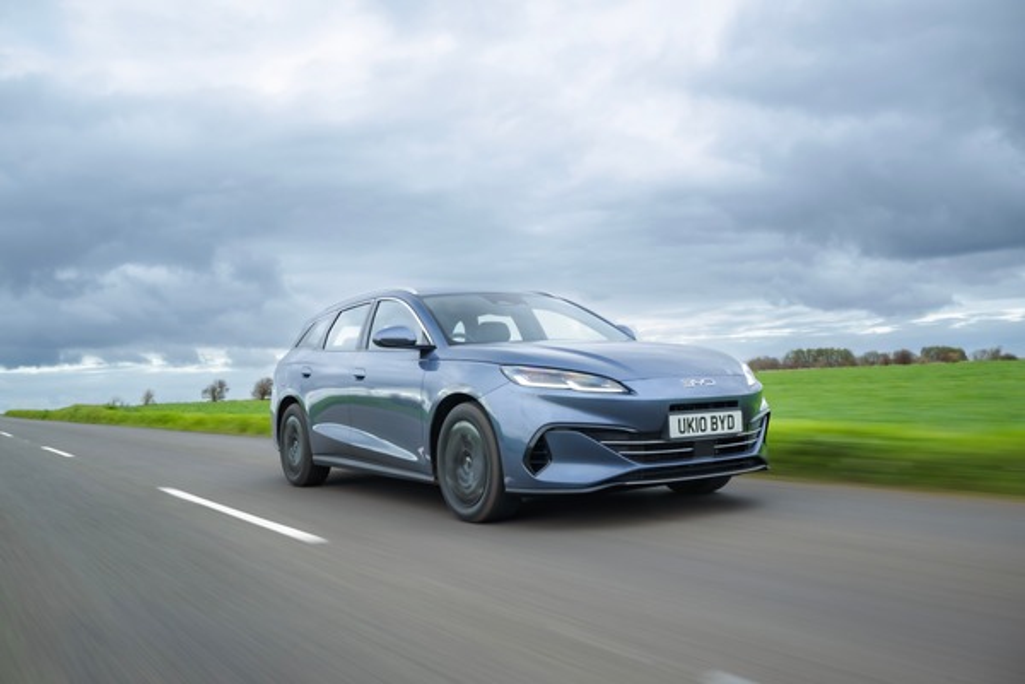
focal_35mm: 32
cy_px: 342
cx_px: 512
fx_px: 925
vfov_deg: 40.5
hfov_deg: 58.0
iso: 400
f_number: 9
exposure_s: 1/30
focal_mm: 32.5
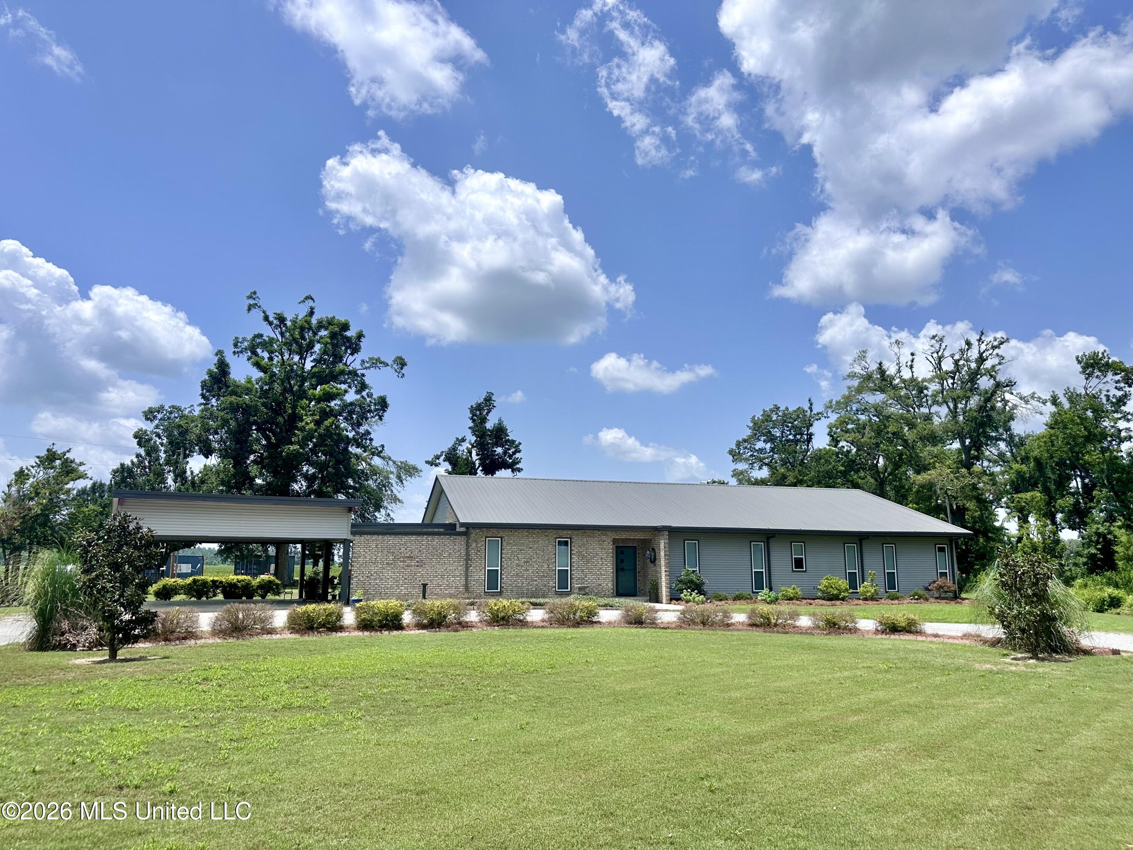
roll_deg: -0.3
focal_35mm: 24
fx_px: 786
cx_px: 566
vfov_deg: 56.8
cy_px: 425
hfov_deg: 71.6
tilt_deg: +8.8
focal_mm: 6.86
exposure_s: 1/8197
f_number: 1.78
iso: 80
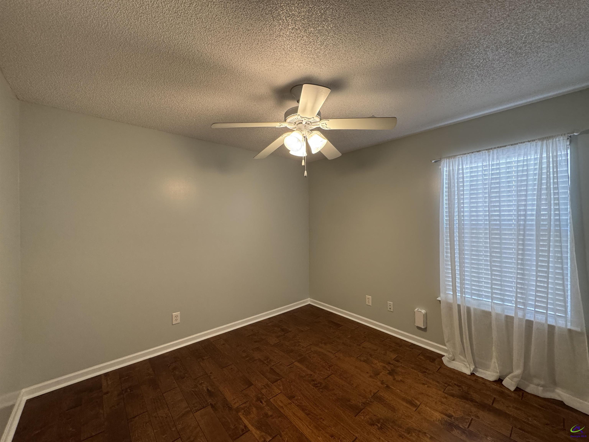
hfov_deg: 102.1
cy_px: 221
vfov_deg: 85.7
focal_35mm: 14
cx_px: 294
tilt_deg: -0.2
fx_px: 238
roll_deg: +0.2
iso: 250
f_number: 2.2
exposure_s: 1/60
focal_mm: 2.22
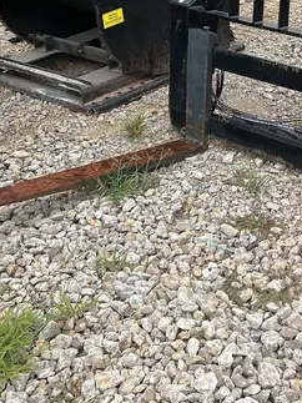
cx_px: 291
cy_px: 87
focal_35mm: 59
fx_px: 687
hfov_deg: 23.9
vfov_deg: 31.9
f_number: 1.5
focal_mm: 5.7
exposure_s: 1/607
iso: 50
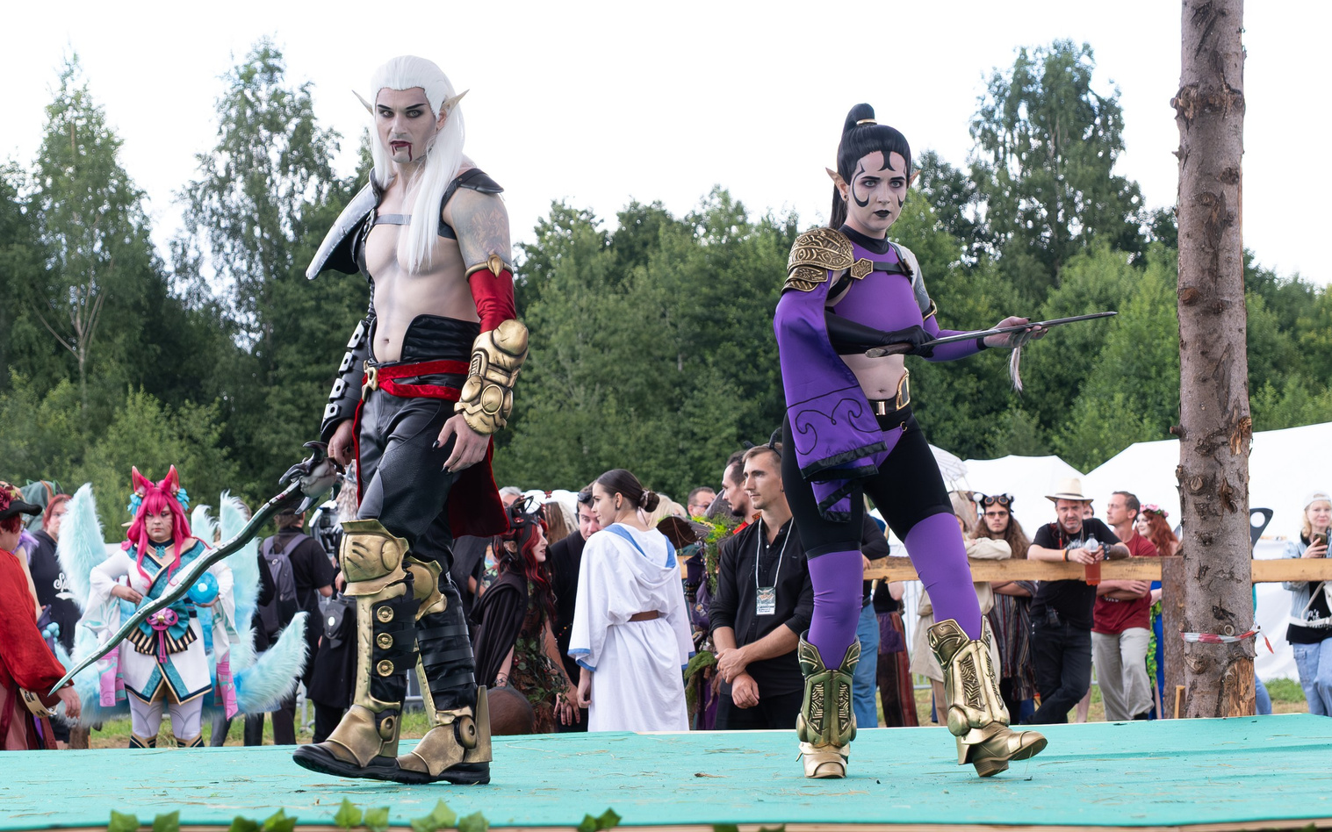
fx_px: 3122
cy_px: 352
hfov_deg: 24.1
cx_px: 611
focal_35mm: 86
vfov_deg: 15.2
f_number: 3.6
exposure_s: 1/640
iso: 800
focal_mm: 33.2
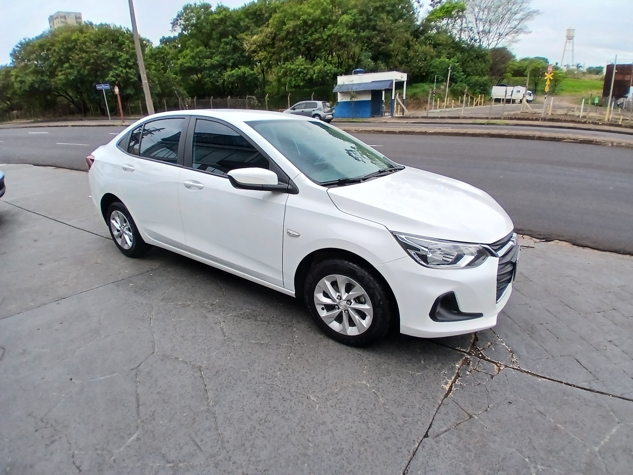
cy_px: 238
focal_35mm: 17
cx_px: 316
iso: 50
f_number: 2.2
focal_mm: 1.4
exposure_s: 1/223
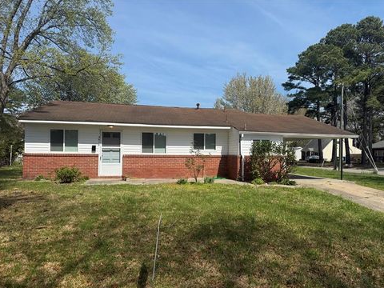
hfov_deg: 69.4
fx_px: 277
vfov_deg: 54.9
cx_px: 196
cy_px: 148
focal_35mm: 25
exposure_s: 1/4975
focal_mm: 6.76
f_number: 1.78
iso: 80
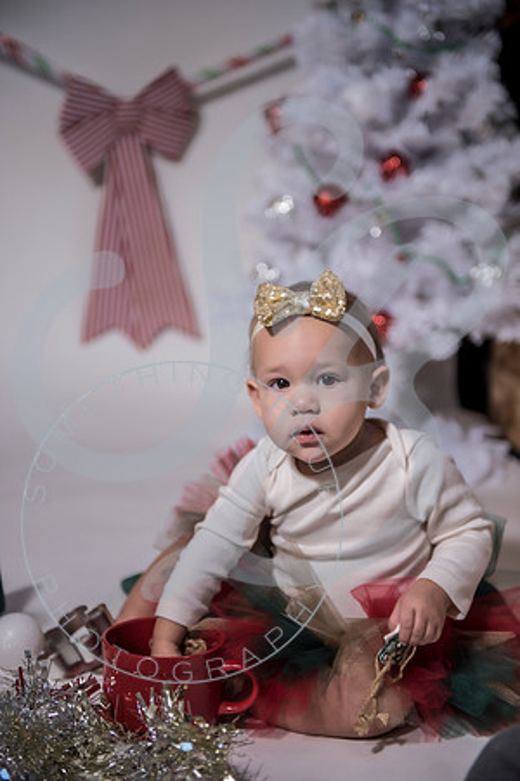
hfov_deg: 22.6
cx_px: 260
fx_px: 1300
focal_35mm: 60
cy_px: 390
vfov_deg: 33.4
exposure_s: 1/125
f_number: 2.8
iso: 100
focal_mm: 60
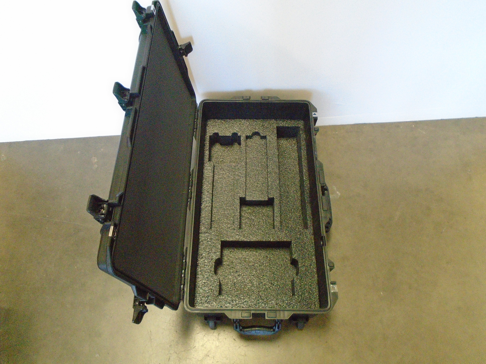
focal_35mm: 26
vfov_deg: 53.1
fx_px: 365
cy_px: 182
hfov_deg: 67.3
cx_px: 243
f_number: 3.2
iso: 800
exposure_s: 1/125
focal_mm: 4.6
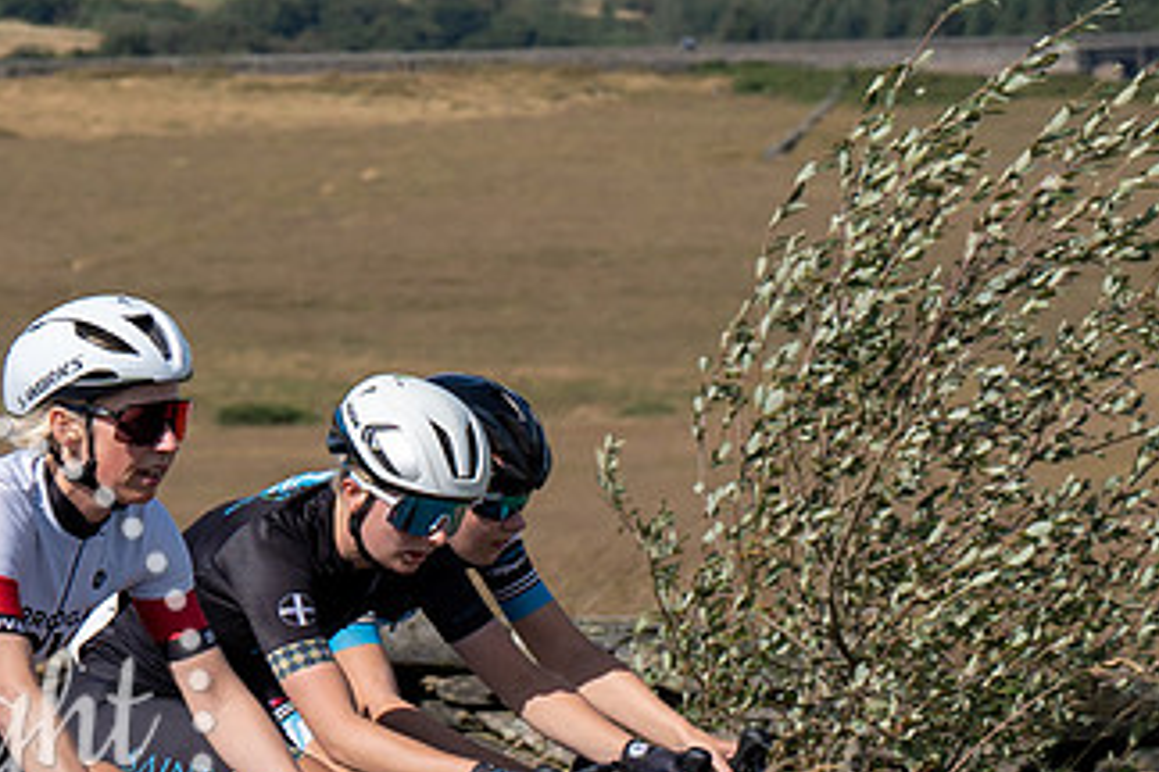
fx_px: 10173
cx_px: 1767
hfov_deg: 6.4
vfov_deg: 4.3
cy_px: 137
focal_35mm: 316
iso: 100
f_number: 5.6
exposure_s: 1/800
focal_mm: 70
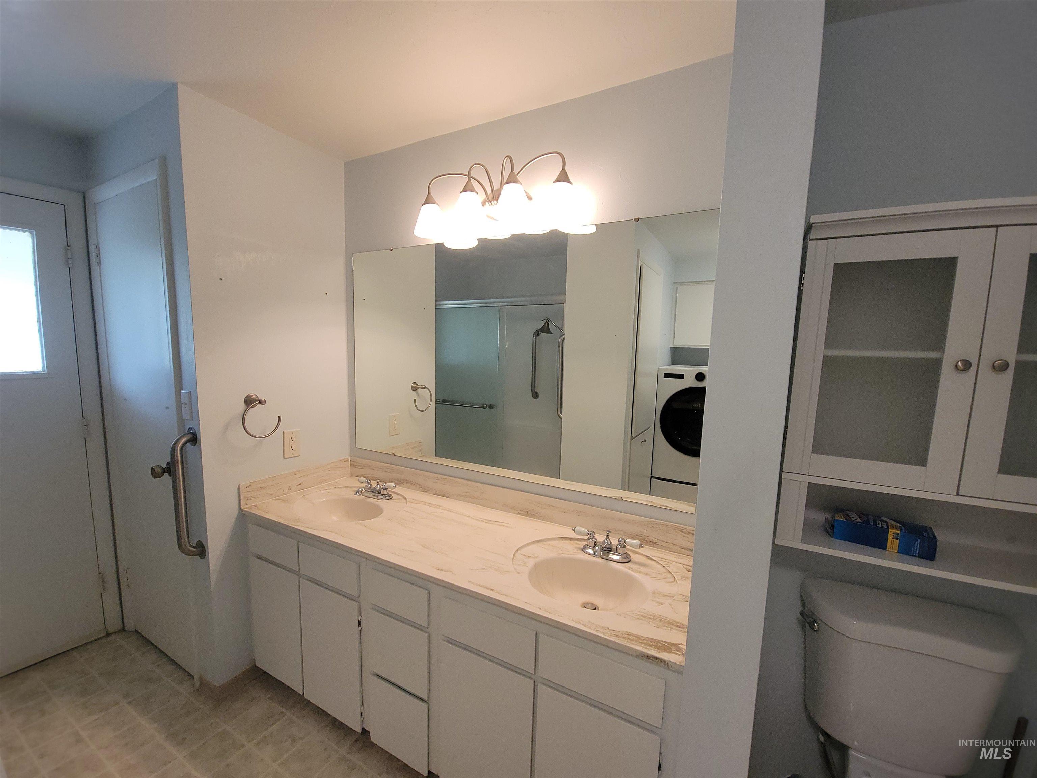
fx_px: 389
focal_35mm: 13
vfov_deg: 89.9
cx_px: 518
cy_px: 389
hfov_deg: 106.2
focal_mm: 2.2
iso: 125
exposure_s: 1/60
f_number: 2.2
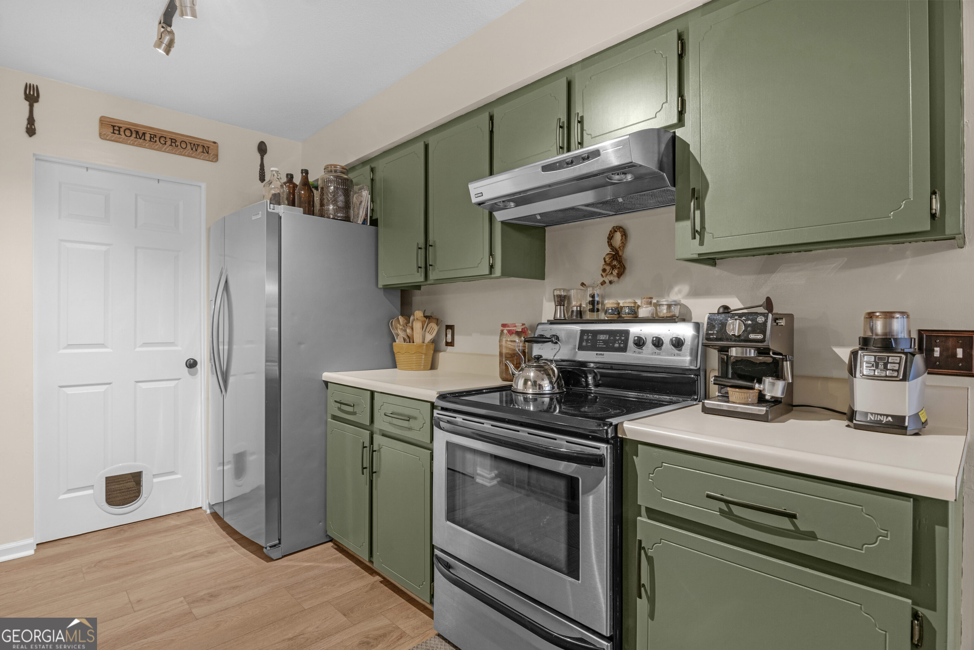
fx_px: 446
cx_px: 487
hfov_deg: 95.0
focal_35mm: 16
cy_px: 325
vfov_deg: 72.1
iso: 250
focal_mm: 11
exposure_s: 1/2
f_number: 7.1
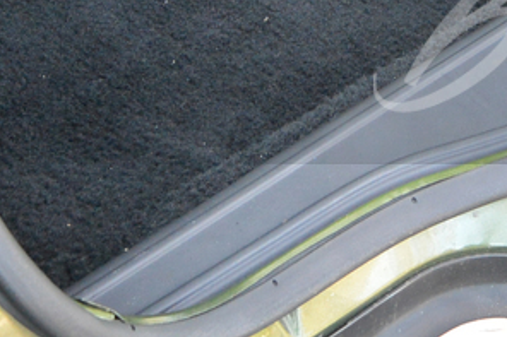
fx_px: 1379
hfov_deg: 20.7
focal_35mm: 98
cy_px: -175
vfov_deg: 13.1
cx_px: 351
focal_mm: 11
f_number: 3.5
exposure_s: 1/125
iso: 500
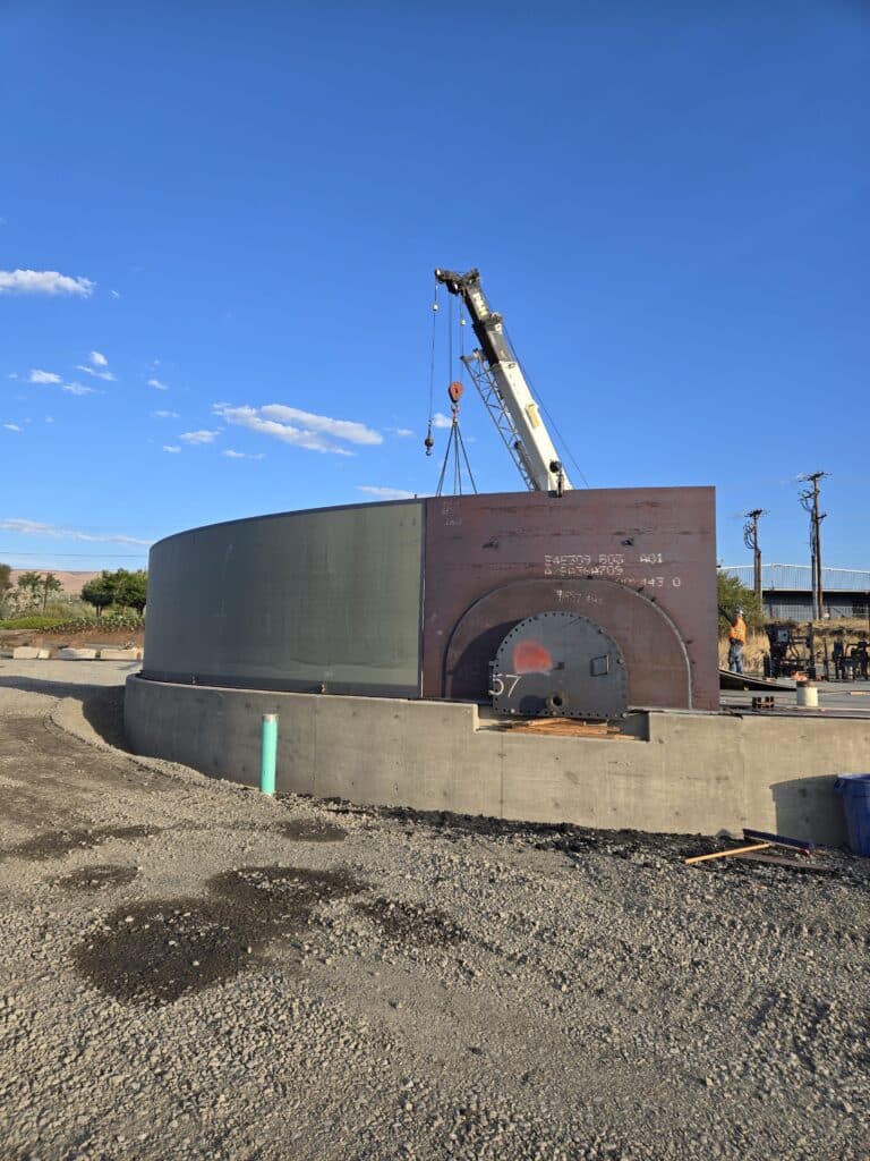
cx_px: 435
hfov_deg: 58.9
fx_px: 771
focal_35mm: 23
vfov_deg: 73.9
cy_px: 580
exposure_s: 1/976
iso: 25
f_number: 1.8
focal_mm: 5.4
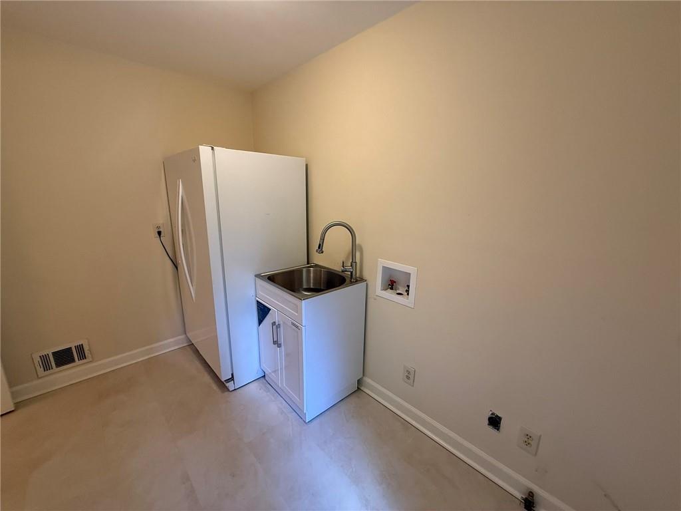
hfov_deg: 102.1
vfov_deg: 85.7
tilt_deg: -12.4
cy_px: 256
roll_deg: -0.8
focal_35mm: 14
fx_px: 275
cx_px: 340
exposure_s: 1/120
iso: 250
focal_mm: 2.22
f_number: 2.2
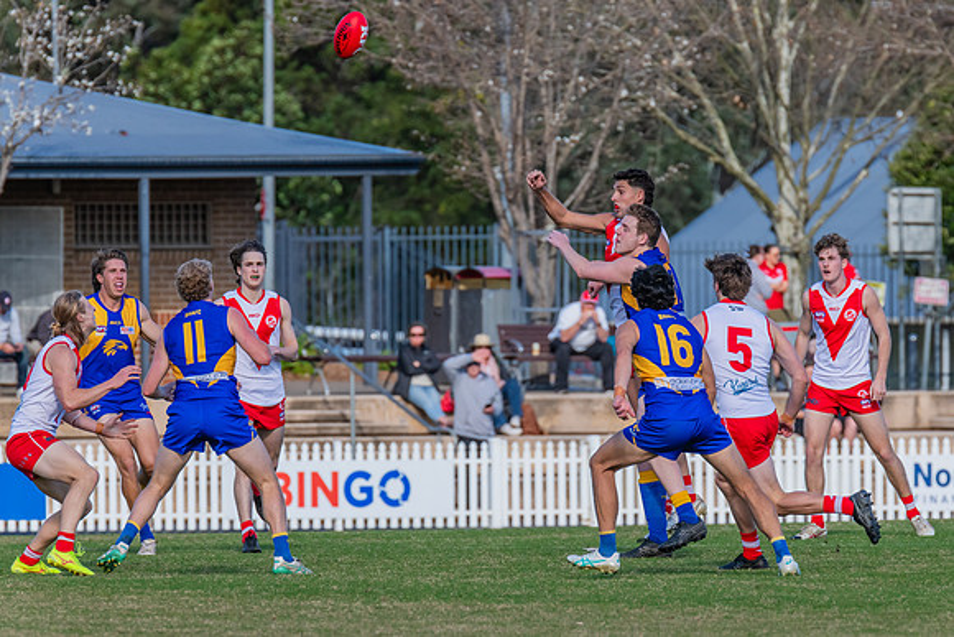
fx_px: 13463
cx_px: 575
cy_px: 343
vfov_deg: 2.7
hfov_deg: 4.1
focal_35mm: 508
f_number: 9
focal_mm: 420
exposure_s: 1/1250
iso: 800
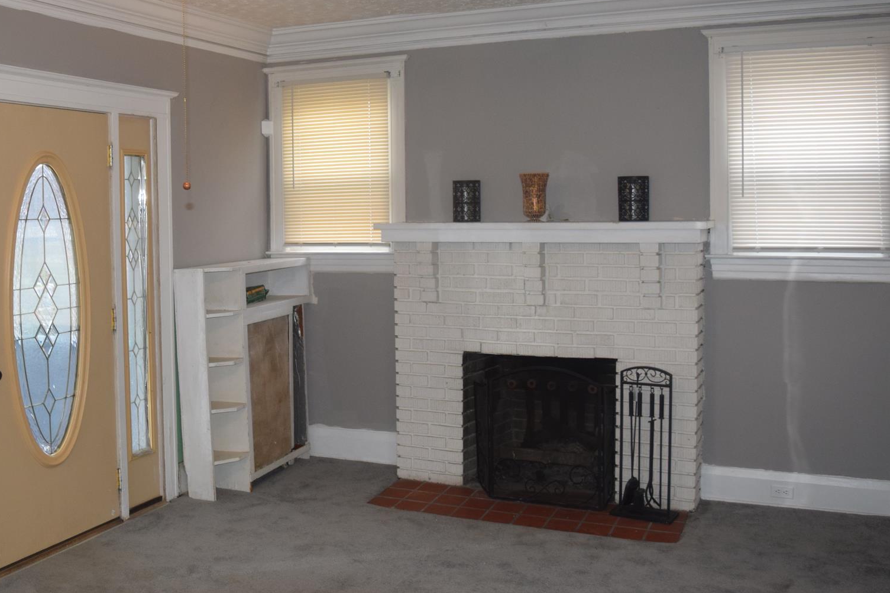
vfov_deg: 27.5
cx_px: 342
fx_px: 1211
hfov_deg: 40.1
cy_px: 255
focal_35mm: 49
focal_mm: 24
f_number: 5
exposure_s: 1/100
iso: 800
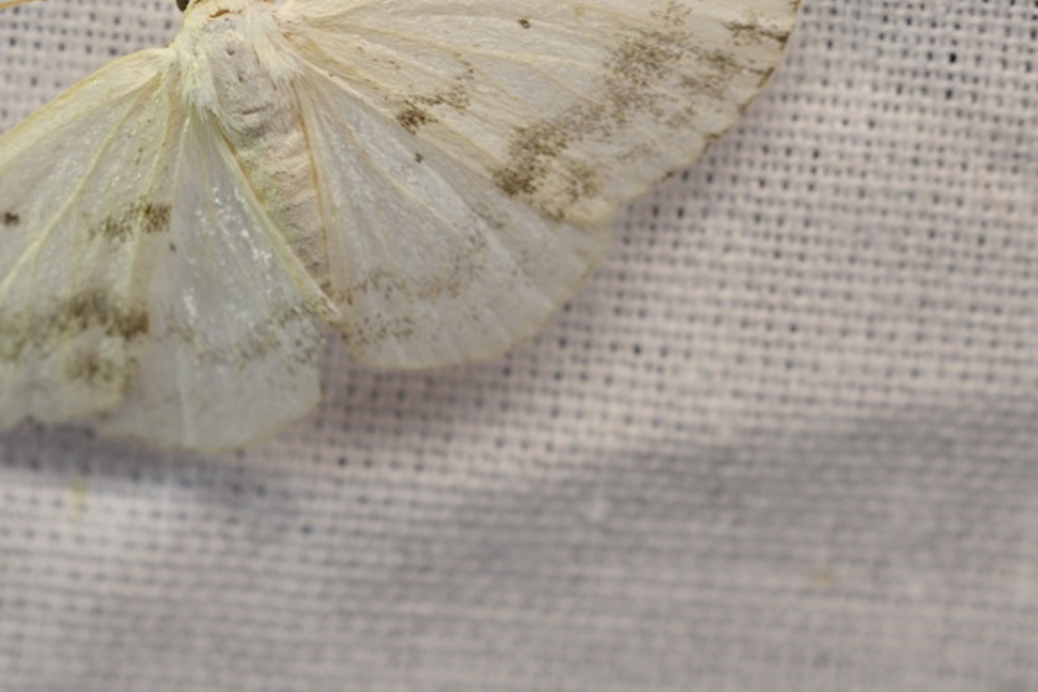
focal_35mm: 458
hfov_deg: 4.5
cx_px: 341
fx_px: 13200
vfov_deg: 3.0
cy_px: 153
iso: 400
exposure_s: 1/125
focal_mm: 185
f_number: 5.6
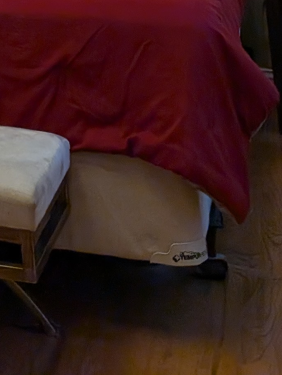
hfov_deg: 12.1
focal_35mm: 108
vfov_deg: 14.0
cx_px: -298
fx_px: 1170
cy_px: -468
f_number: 1.68
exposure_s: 1/144
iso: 28
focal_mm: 6.9
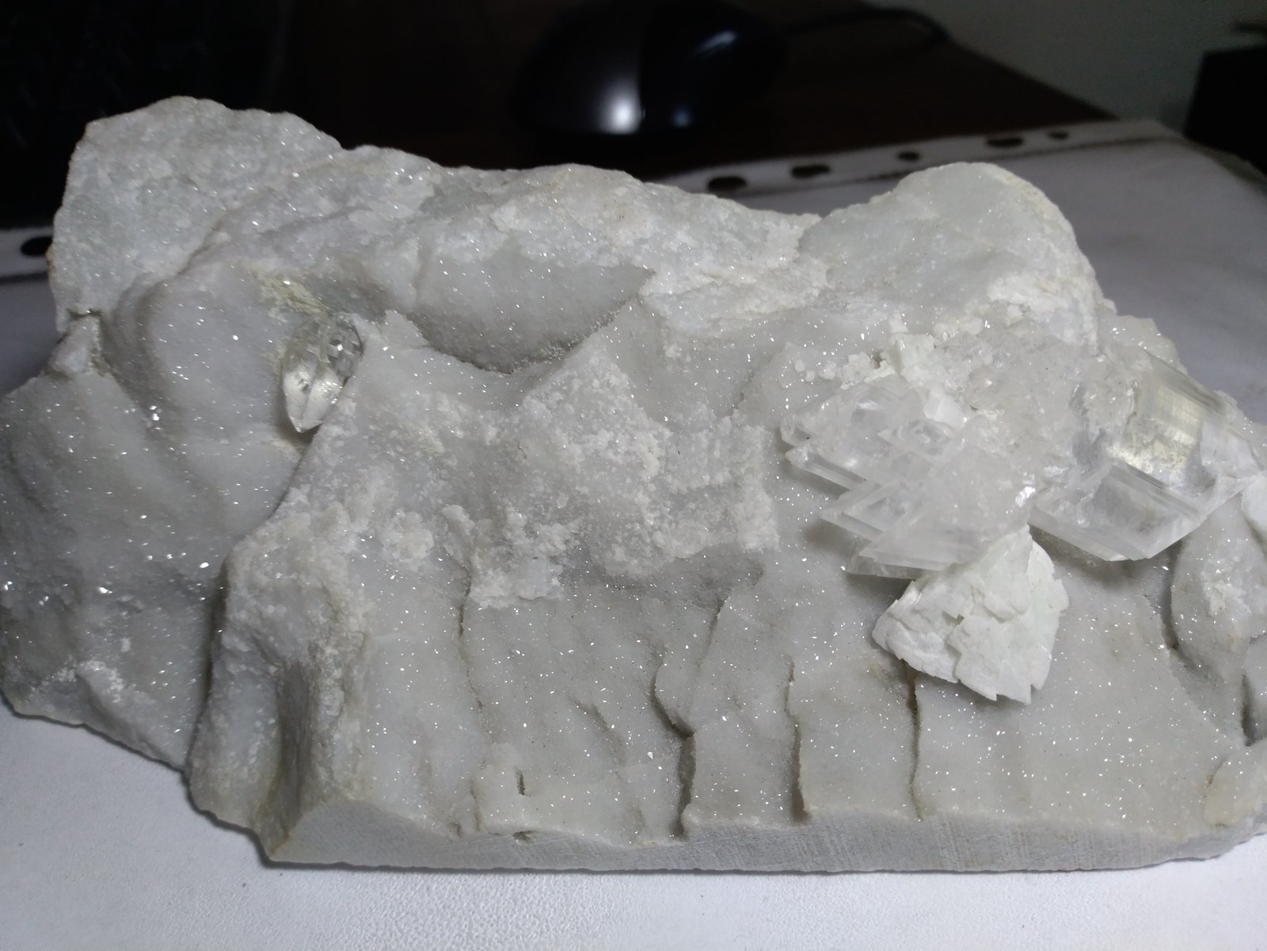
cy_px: 476
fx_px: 952
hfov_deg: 67.3
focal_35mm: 26
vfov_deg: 53.1
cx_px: 634
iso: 141
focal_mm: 3.54
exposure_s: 1/60
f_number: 2
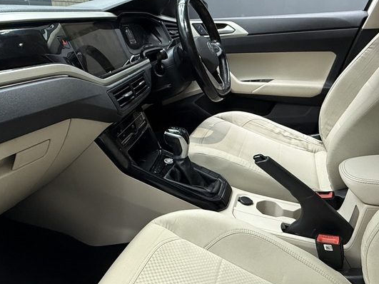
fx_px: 296
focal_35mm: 27
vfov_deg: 51.3
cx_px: 186
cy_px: 138
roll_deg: +0.4
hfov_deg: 65.3
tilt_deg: -22.0
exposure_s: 1/50
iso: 400
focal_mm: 2.22
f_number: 2.2
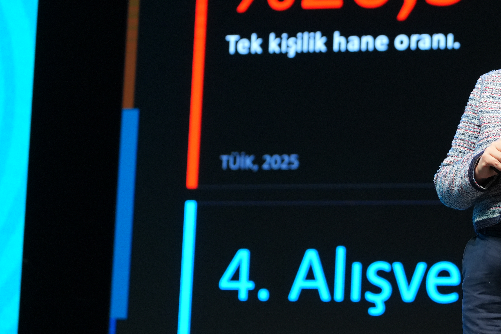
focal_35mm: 157
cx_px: 505
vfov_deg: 8.7
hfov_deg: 12.9
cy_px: 115
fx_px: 2185
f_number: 2.8
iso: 1000
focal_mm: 70
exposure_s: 1/250
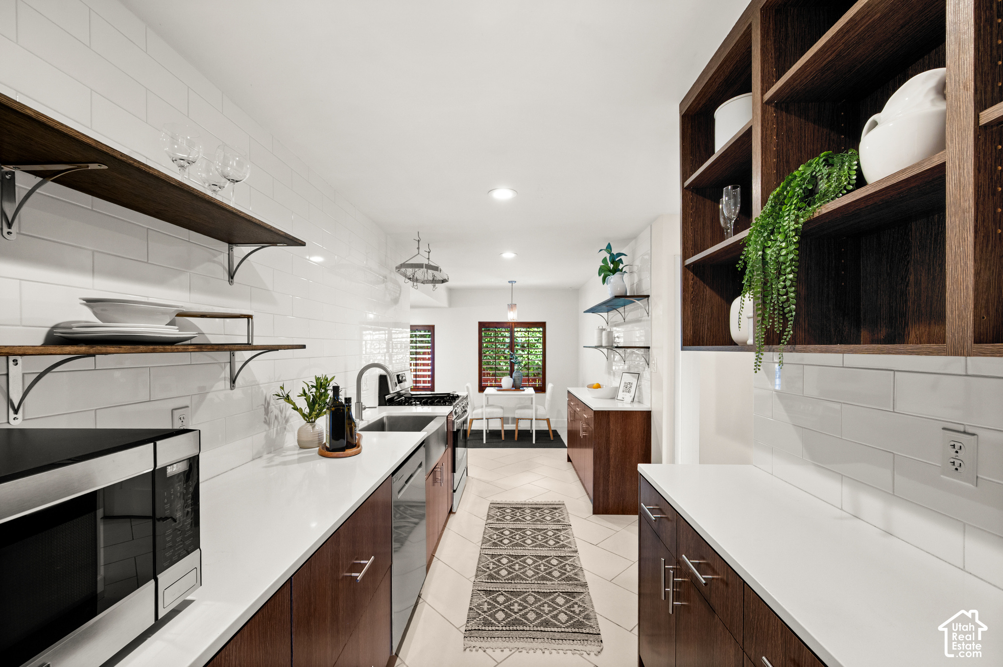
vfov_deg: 81.1
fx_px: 390
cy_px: 334
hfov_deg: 104.3
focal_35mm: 14
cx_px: 502
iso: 500
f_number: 7.1
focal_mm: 14
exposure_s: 1/3
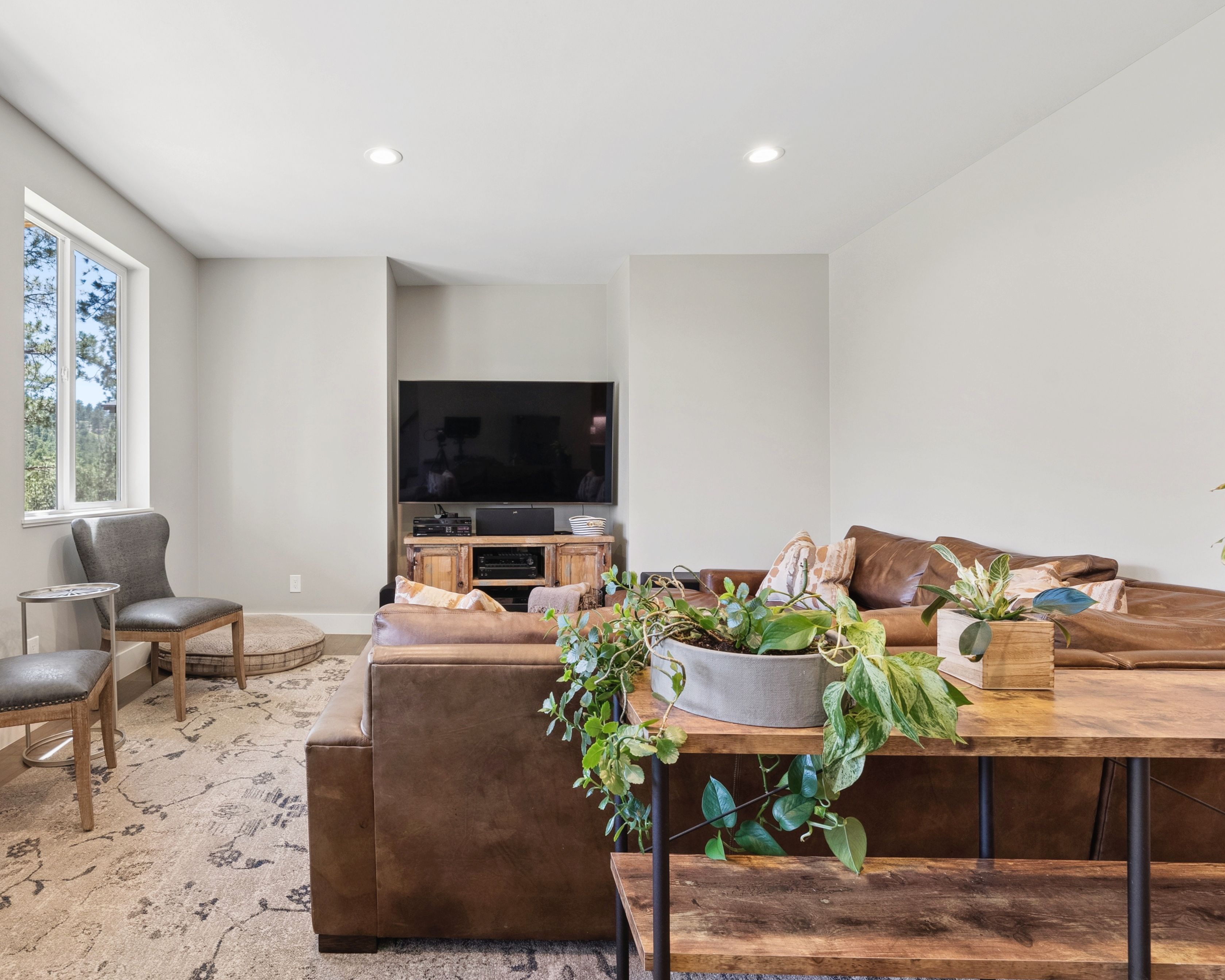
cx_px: 453
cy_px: 492
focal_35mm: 19
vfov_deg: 70.8
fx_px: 689
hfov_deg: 81.6
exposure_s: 1/30
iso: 640
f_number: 9
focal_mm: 16
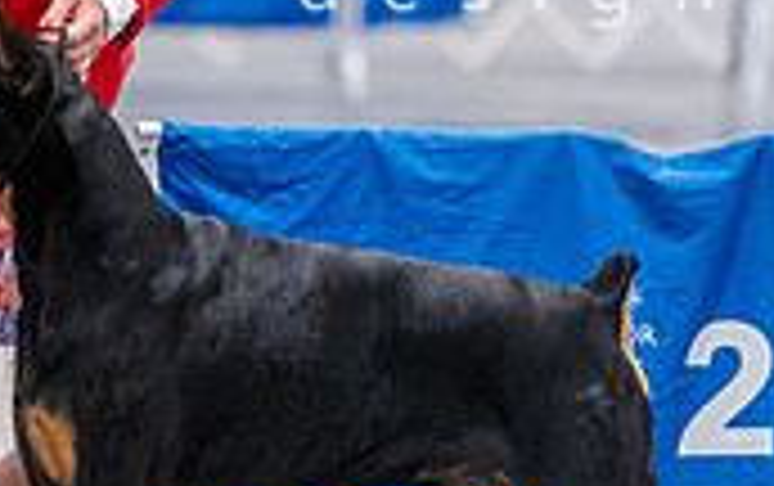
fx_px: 14046
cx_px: 153
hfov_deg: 3.2
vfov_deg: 2.0
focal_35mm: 665
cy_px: 124
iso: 6400
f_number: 3.2
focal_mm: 194
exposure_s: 1/320
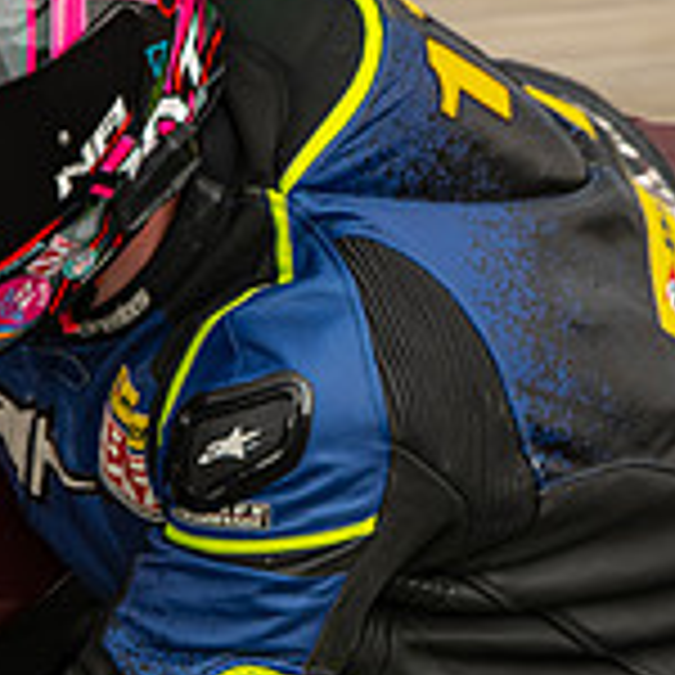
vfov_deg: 1.7
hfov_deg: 1.7
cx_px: 517
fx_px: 22194
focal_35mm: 1006
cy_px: 439
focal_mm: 200
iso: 180
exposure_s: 1/160
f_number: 9
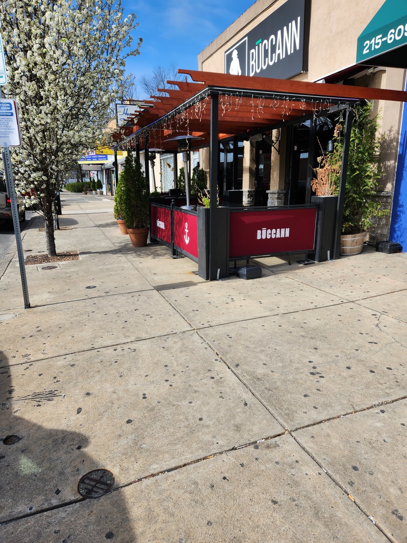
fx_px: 361
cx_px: 204
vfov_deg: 73.9
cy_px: 272
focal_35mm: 23
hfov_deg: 58.9
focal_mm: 5.4
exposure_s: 1/1215
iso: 20
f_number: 1.8
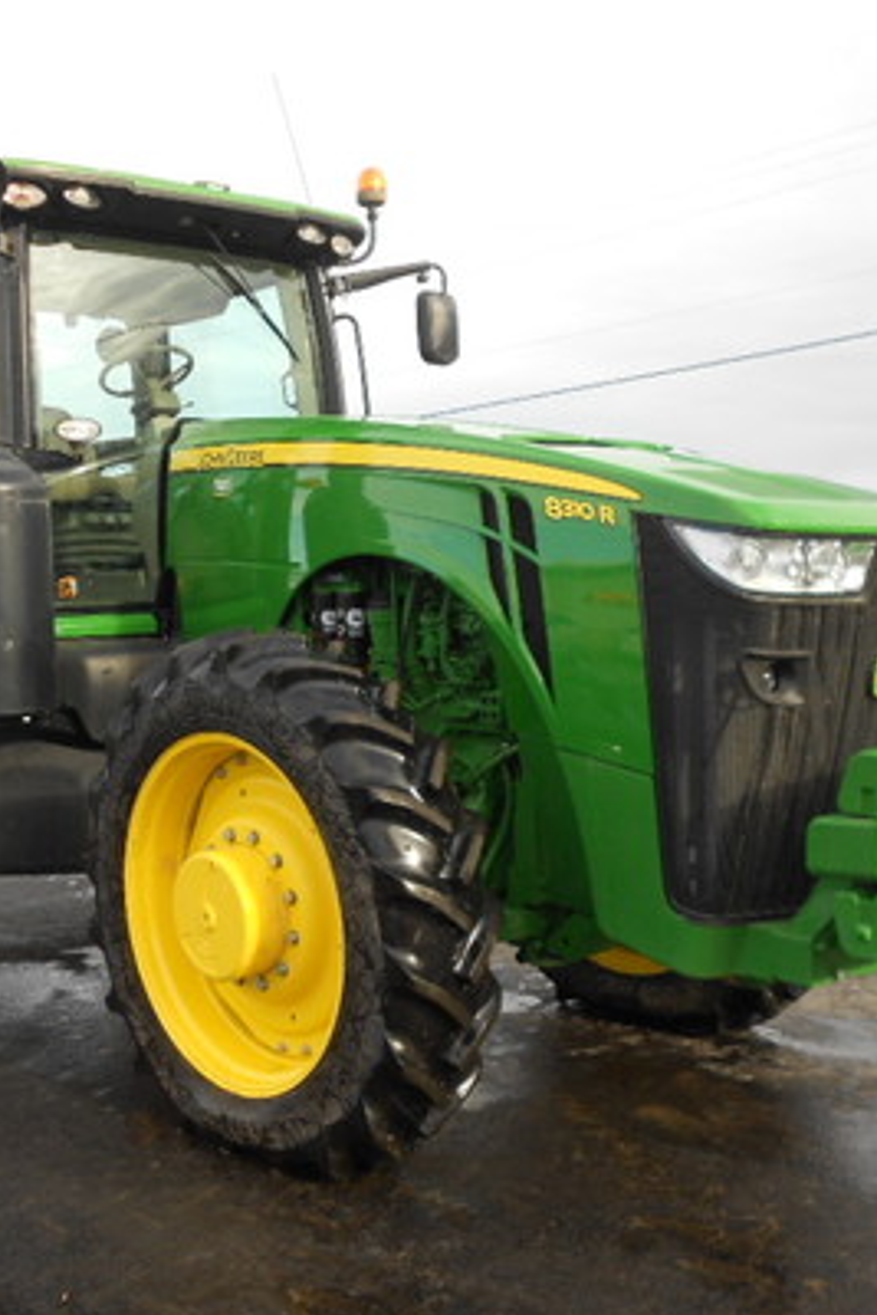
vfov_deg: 47.4
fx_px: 1497
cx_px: 361
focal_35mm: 41
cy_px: 664
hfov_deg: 32.6
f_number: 3.4
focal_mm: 5.1
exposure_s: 1/320
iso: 80
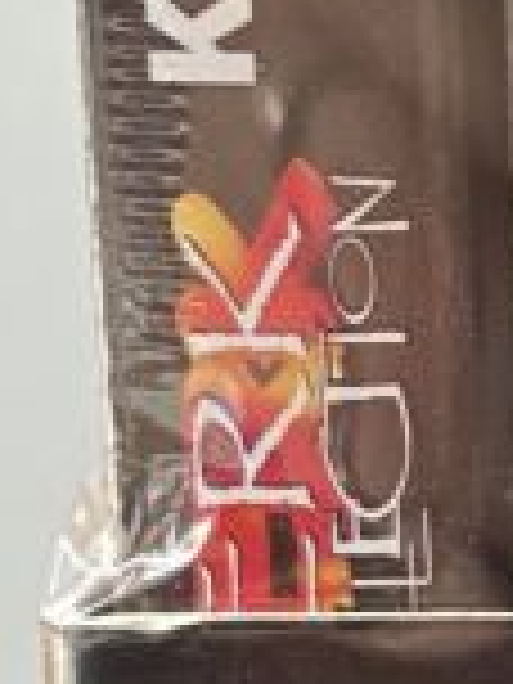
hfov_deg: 6.7
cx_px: 1377
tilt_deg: -15.5
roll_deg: +0.5
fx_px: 4051
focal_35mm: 205
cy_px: 446
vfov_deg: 9.6
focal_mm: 4.25
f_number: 1.8
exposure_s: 1/60
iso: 200
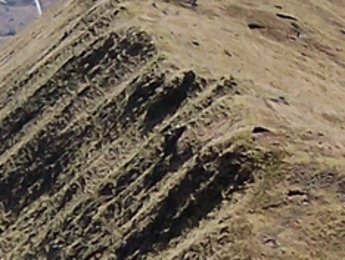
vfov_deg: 7.3
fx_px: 2025
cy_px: 254
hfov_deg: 9.7
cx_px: 335
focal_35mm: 203
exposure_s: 1/606
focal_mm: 5.5
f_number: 4
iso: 90
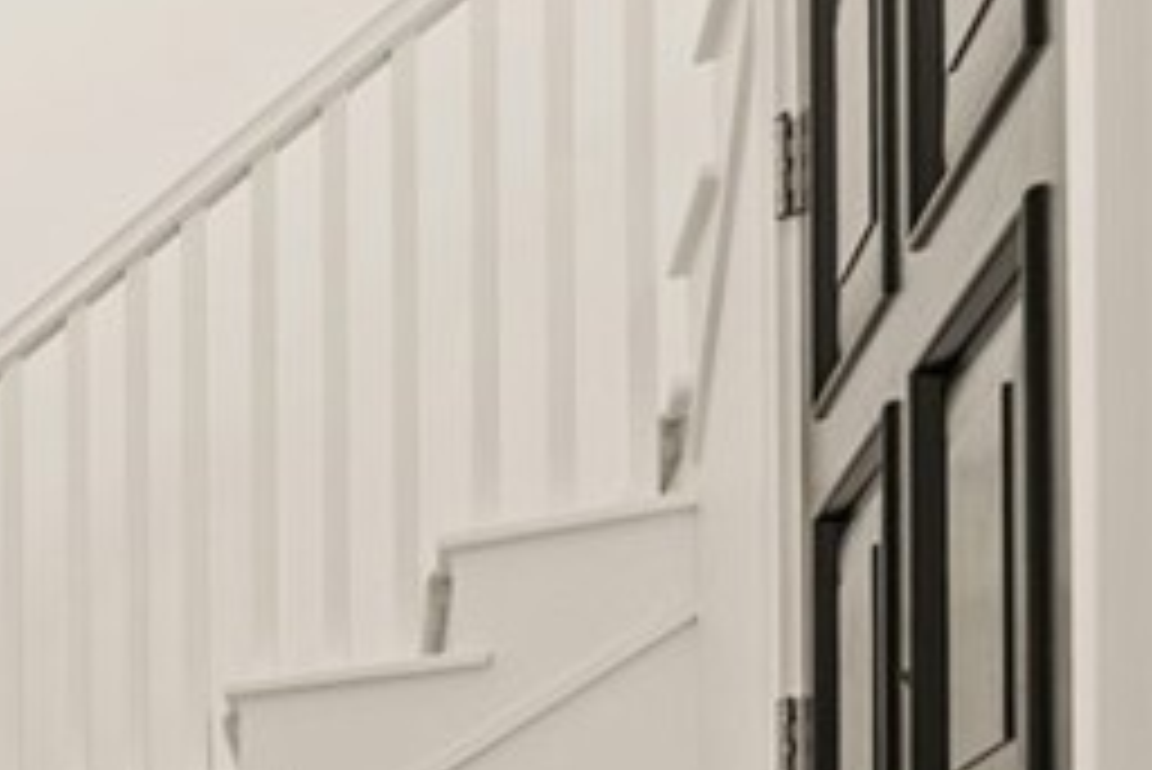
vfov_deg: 20.1
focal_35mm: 58
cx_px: -922
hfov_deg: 21.7
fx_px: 1870
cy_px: 1150
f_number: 6.3
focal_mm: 14.6
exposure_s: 1/10
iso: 320
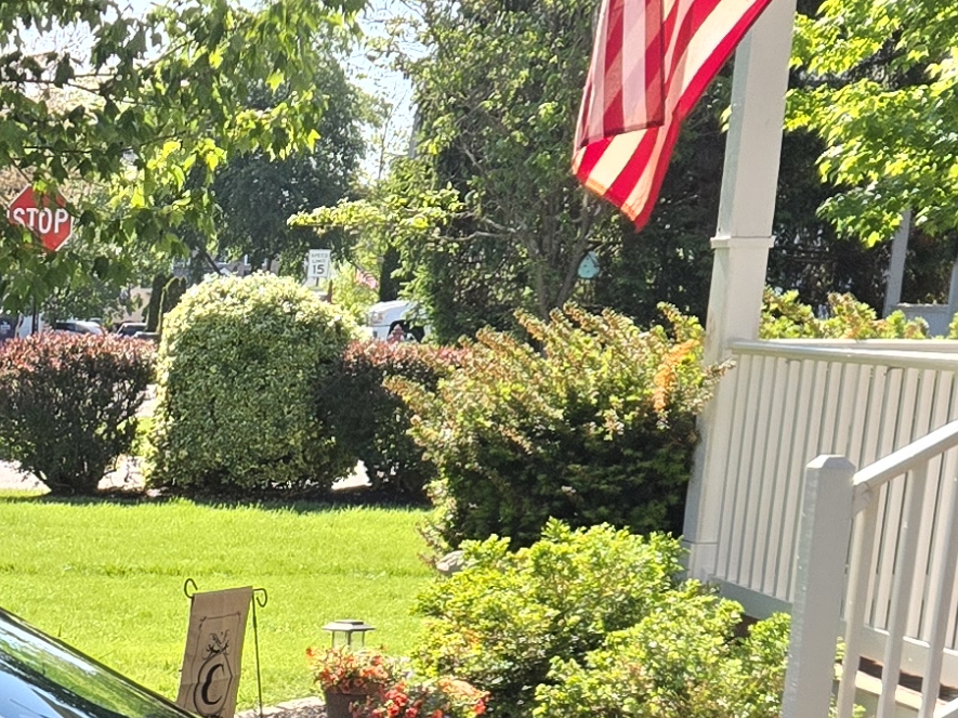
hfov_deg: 17.8
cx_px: -258
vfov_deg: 13.0
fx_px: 2877
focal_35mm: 104
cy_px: 1235
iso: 80
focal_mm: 5.4
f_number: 1.8
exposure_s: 1/1325
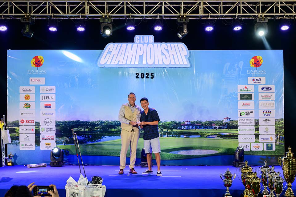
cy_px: 98
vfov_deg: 35.1
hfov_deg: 50.7
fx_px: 312
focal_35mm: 38
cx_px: 148
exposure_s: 1/125
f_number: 6.3
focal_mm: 38
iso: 1000
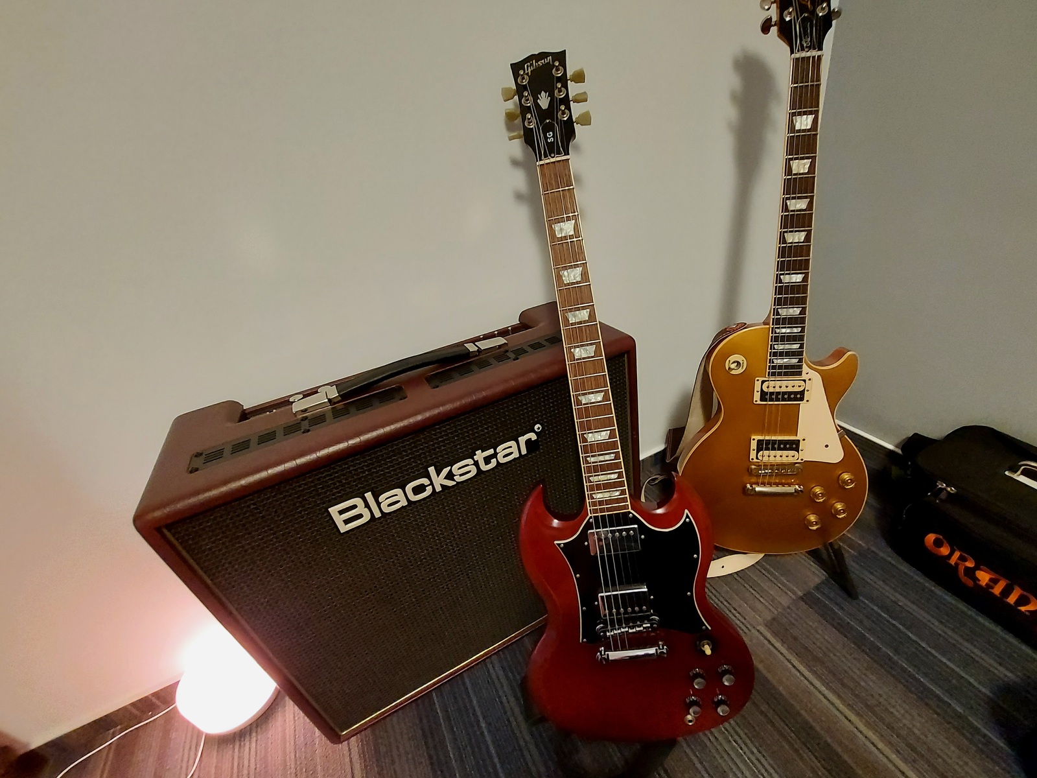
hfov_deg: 106.2
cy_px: 389
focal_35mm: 13
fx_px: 389
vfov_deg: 89.9
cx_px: 518
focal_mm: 1.74
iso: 640
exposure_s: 1/25
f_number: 2.2
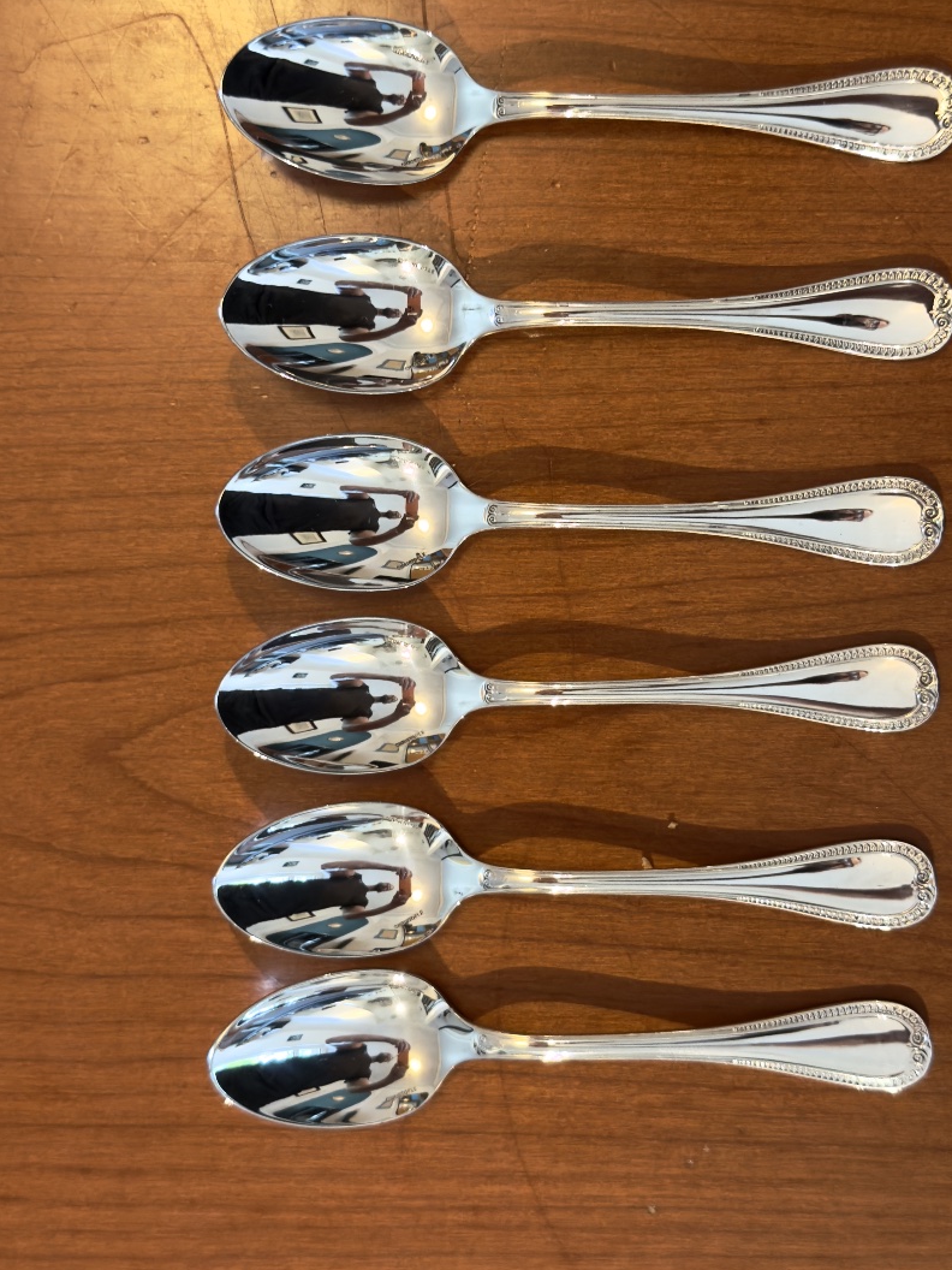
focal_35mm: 50
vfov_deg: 38.2
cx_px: 519
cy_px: 594
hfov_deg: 29.1
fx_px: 1833
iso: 500
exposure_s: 1/25
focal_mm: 6.76
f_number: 1.78
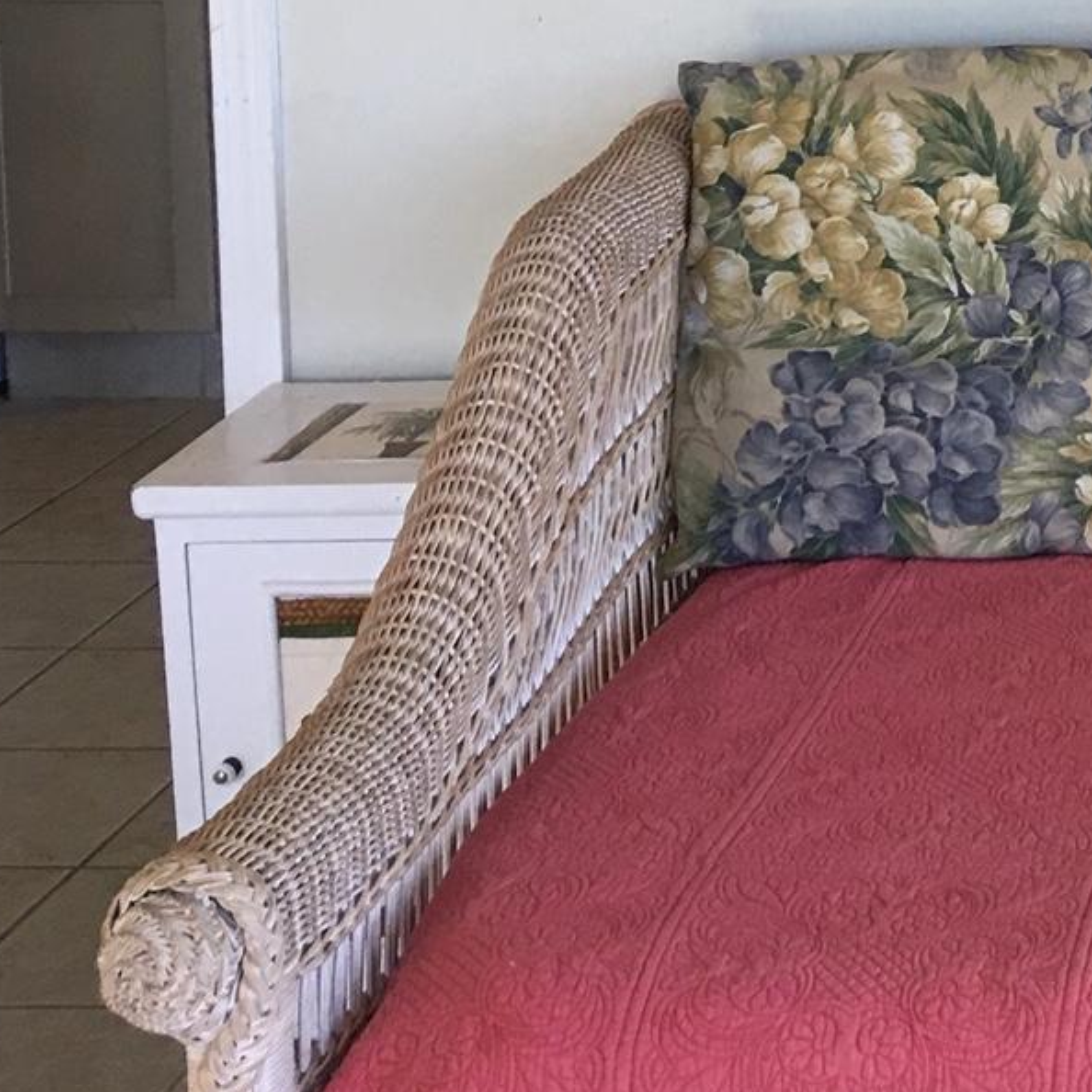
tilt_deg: -6.0
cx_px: 1708
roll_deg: -0.7
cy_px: -202
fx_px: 3105
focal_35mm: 87
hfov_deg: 17.6
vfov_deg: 18.9
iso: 32
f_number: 2.2
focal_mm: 4.15
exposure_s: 1/30
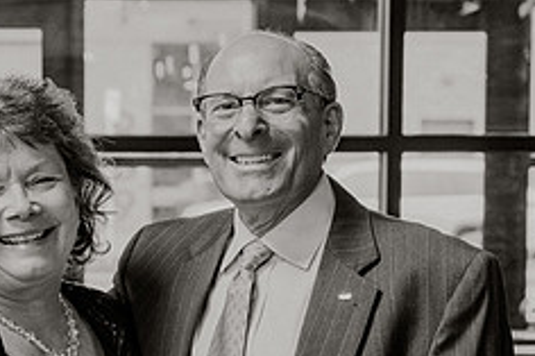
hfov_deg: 17.7
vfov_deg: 11.9
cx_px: 74
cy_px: 315
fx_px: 1693
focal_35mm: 114
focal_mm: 42
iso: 1250
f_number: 3.5
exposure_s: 1/200
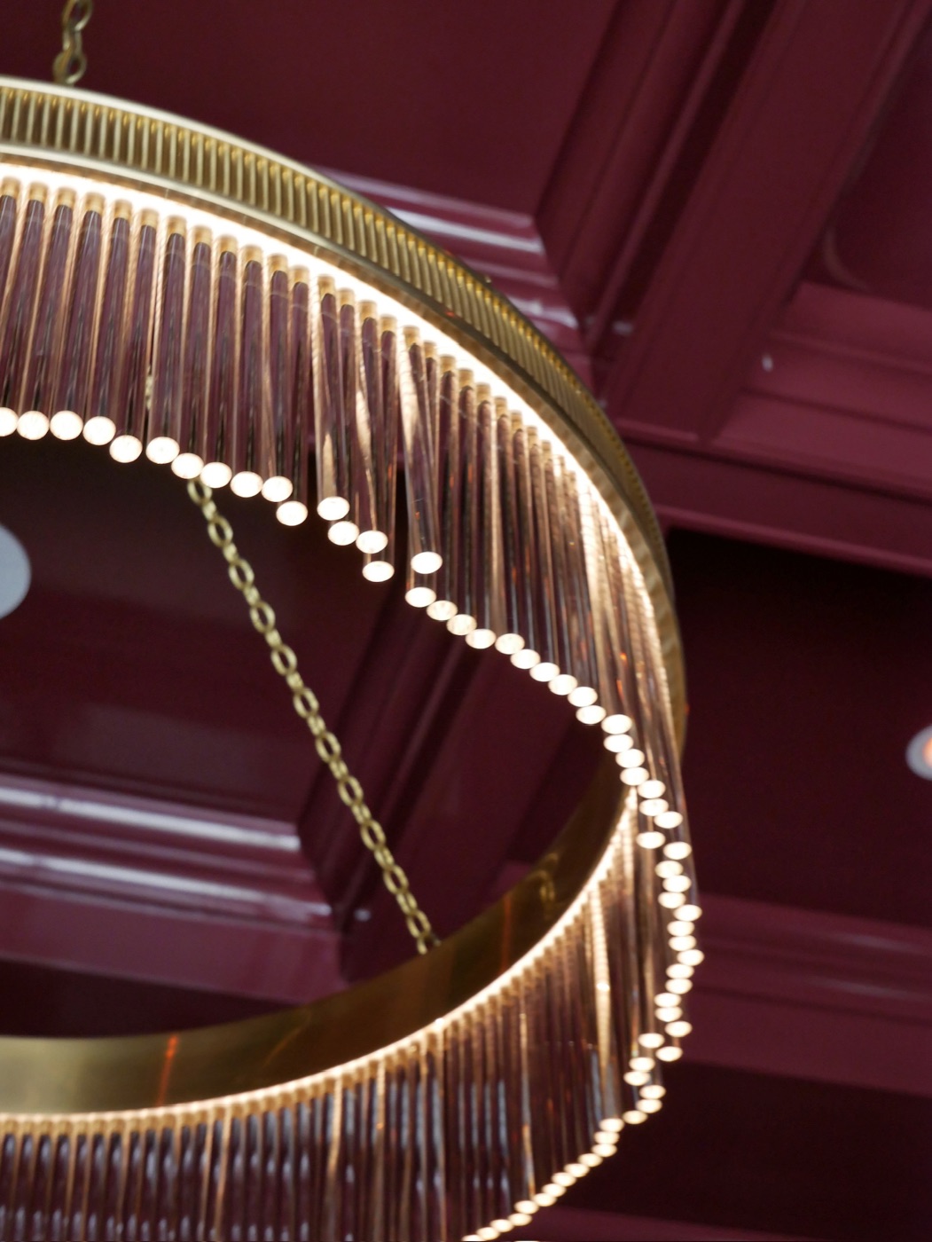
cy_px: 621
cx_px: 466
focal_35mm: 60
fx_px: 2153
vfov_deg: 32.2
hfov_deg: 24.4
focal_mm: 30
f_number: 4.9
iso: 1250
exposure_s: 1/60
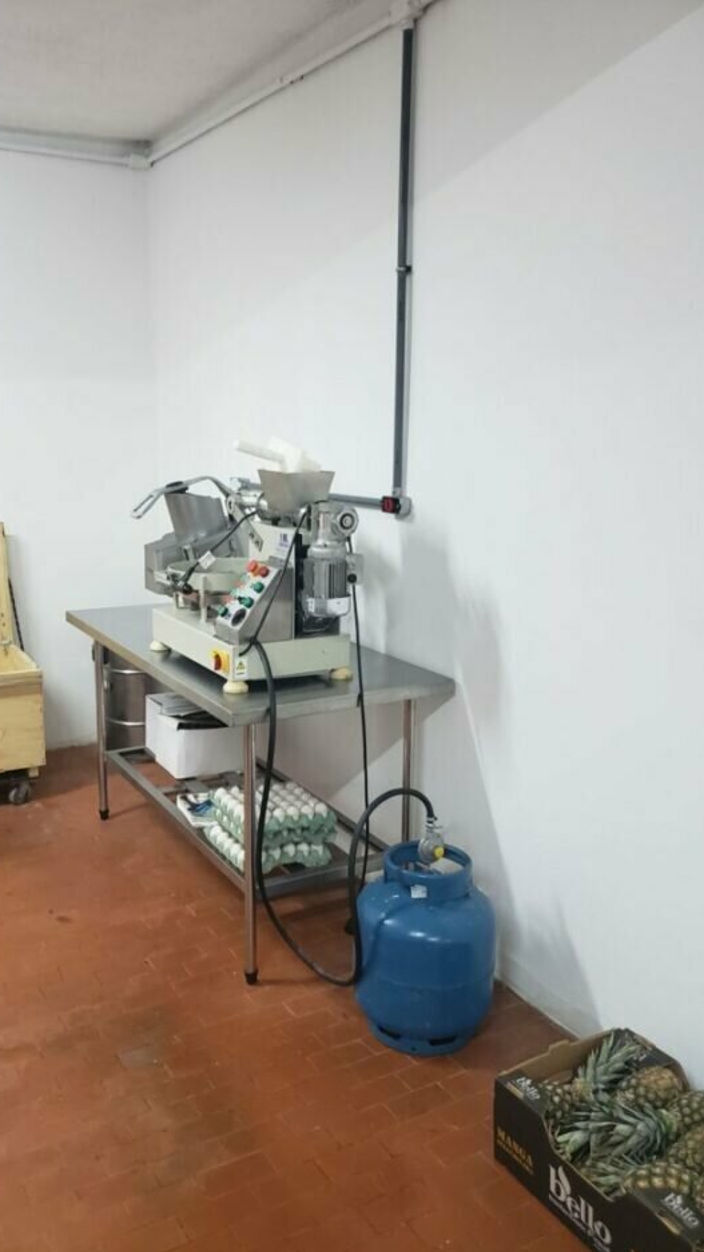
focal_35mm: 29
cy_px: 619
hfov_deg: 39.9
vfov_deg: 66.1
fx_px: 963
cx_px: 271
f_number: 1.5
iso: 250
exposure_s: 1/60
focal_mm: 4.3
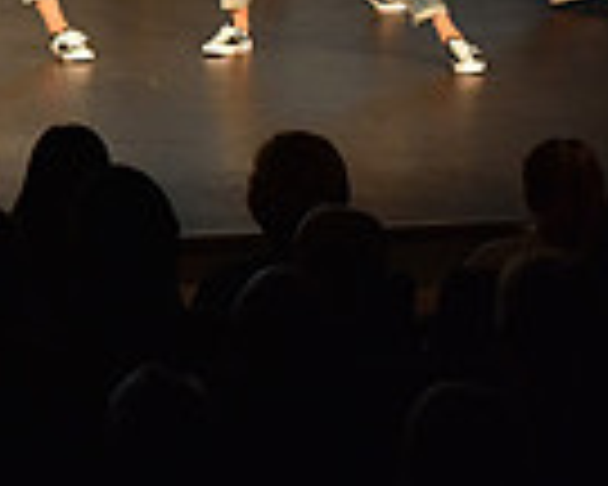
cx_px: -500
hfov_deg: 6.7
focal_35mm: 283
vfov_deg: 5.4
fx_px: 5092
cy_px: -182
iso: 2000
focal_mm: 70
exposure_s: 1/500
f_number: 4
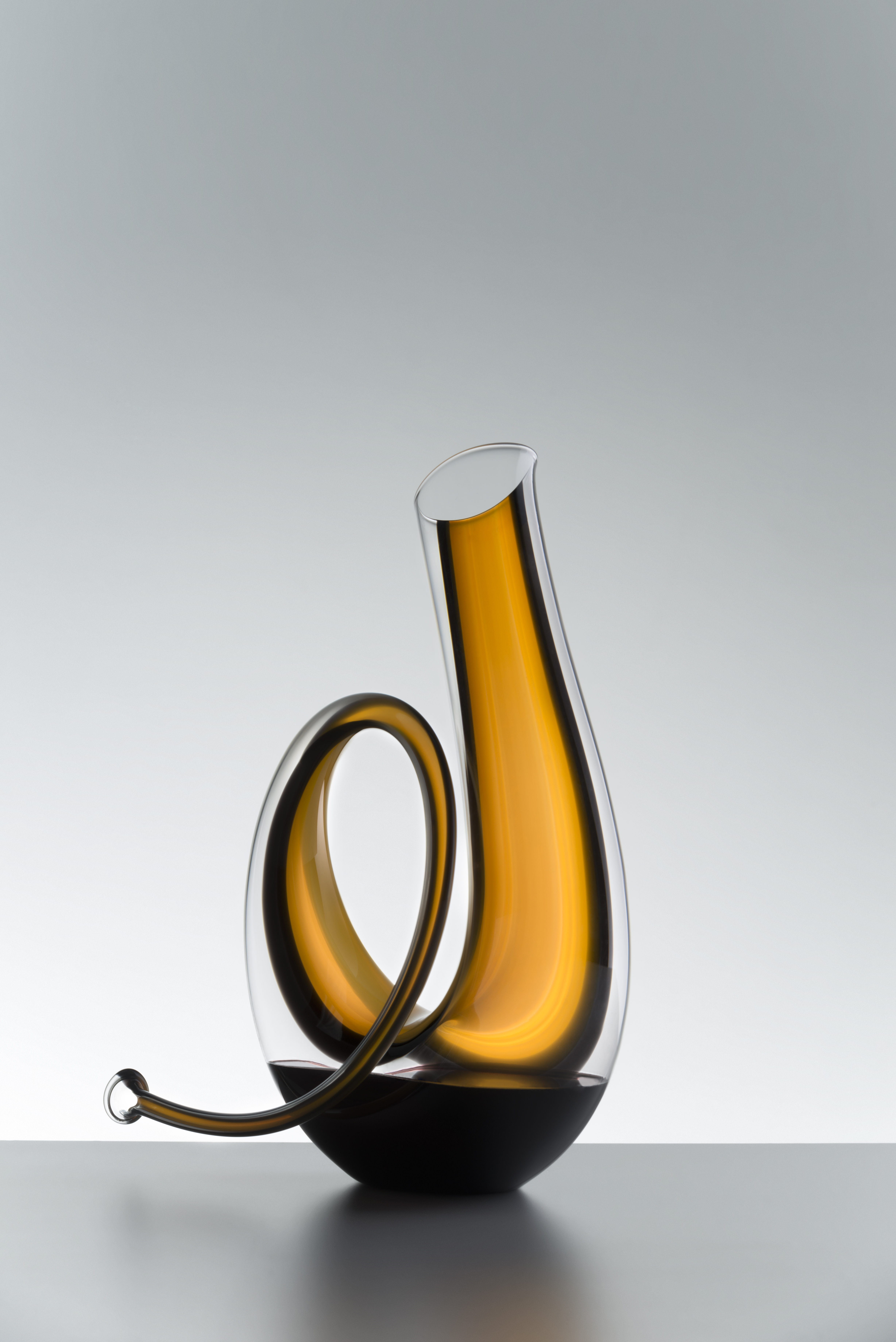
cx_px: 448
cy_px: 671
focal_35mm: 116
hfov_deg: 11.8
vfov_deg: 17.6
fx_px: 4327
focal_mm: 116
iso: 50
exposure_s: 1/60
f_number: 11
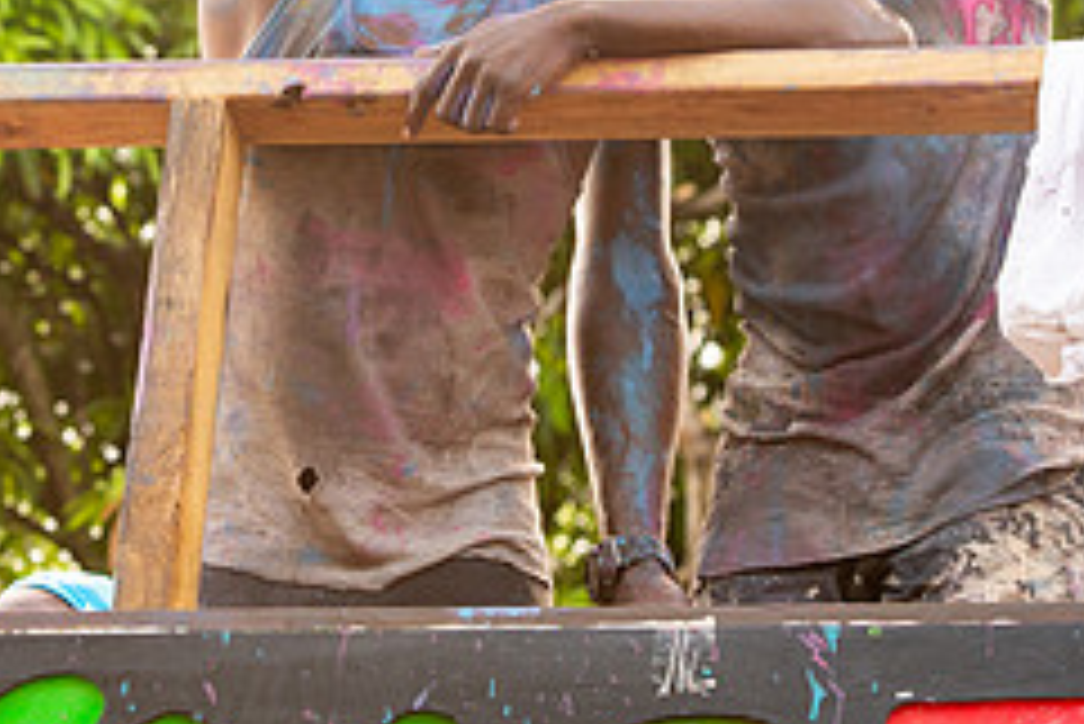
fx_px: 7592
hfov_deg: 8.2
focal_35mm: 252
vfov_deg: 5.5
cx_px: 349
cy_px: 171
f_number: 5.6
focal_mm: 90
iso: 400
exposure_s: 1/160
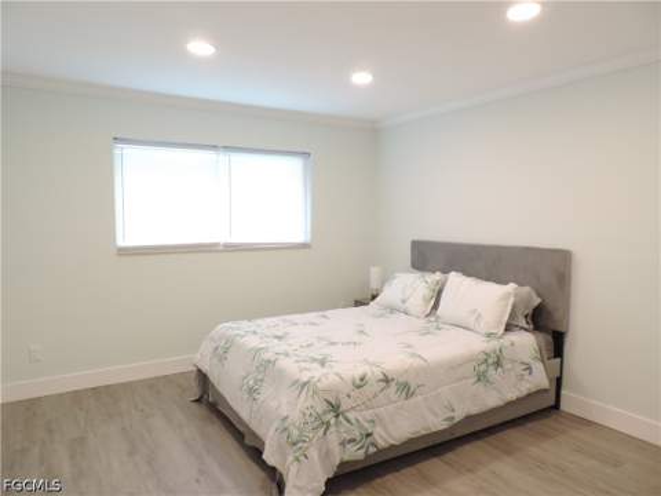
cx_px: 330
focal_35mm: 24
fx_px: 458
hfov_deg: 71.6
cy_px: 248
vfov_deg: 56.8
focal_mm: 4.3
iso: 320
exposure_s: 1/30
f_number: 3
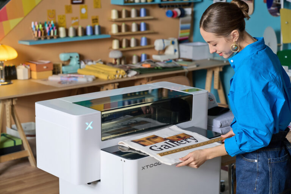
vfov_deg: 19.5
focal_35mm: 70
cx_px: 146
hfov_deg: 28.8
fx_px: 566
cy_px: 97
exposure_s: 1/15
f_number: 4.5
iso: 100
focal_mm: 70
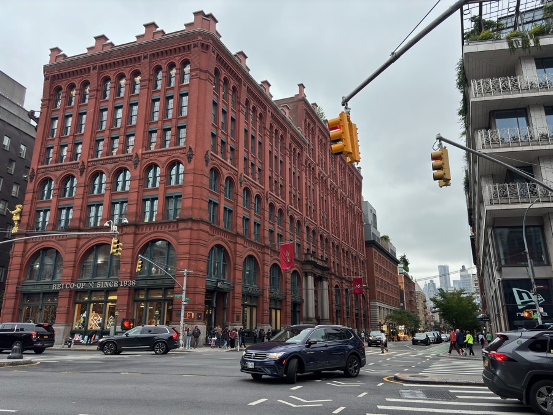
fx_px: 415
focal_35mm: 26
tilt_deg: +15.6
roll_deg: +0.4
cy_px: 208
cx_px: 276
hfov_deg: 67.3
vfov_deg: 53.1
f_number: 1.6
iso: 64
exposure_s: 1/121
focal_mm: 5.96
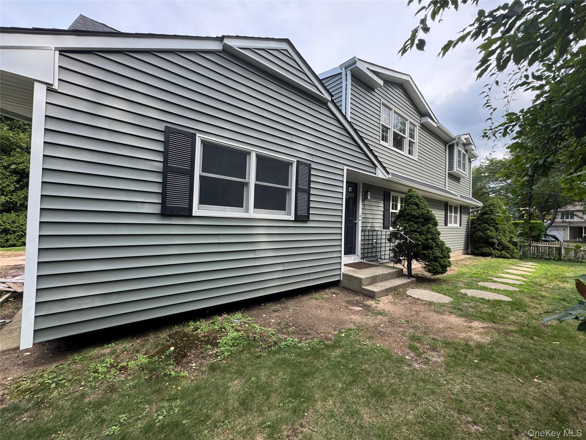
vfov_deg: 85.7
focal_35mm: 14
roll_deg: -1.7
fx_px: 237
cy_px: 220
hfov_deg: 102.1
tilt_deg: +2.7
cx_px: 293
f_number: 2.2
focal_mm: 2.22
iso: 40
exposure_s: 1/295
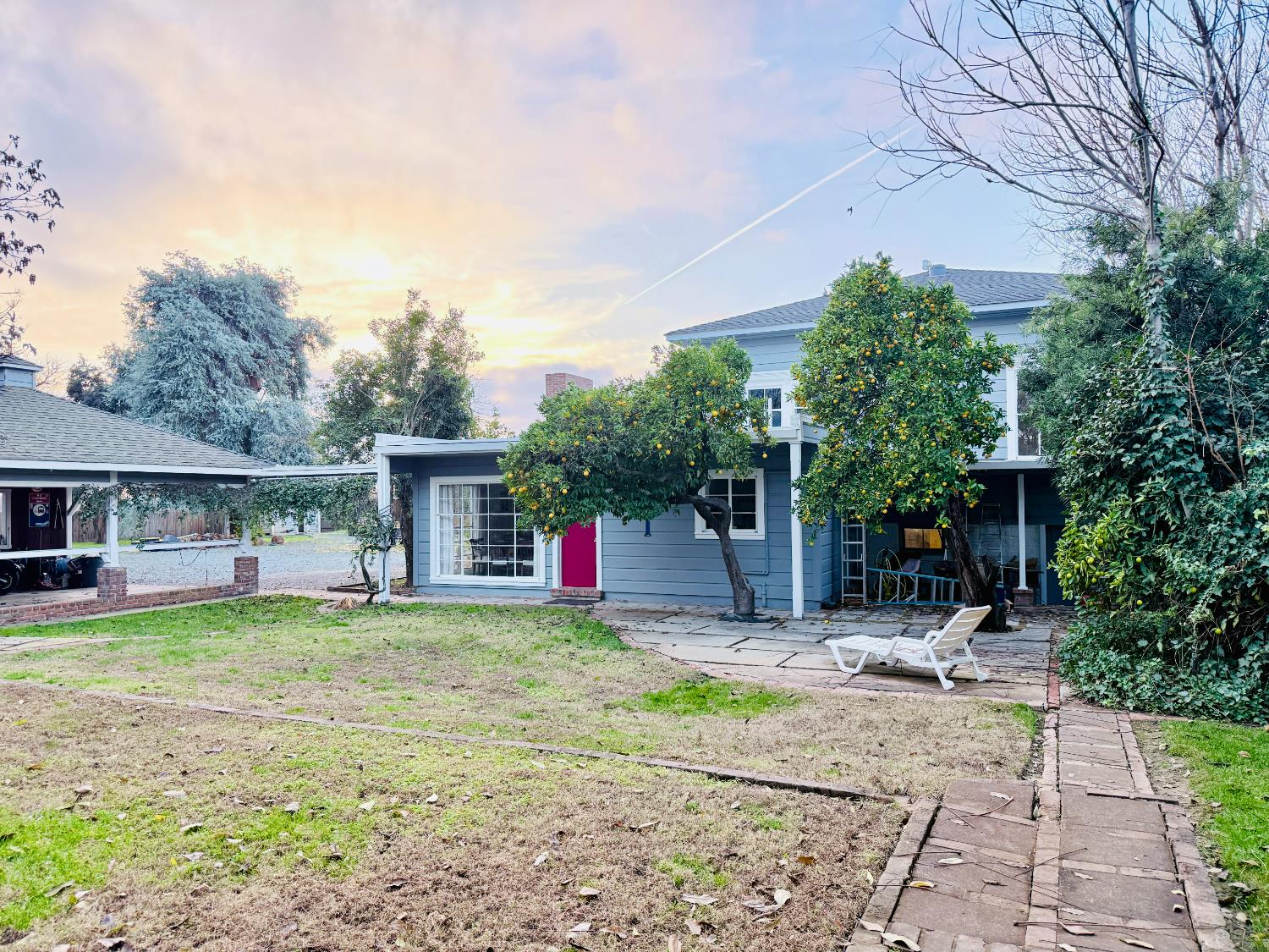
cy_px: 476
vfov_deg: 56.8
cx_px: 634
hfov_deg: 71.6
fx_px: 880
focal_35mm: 24
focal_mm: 6.76
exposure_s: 1/243
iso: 125
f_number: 1.78
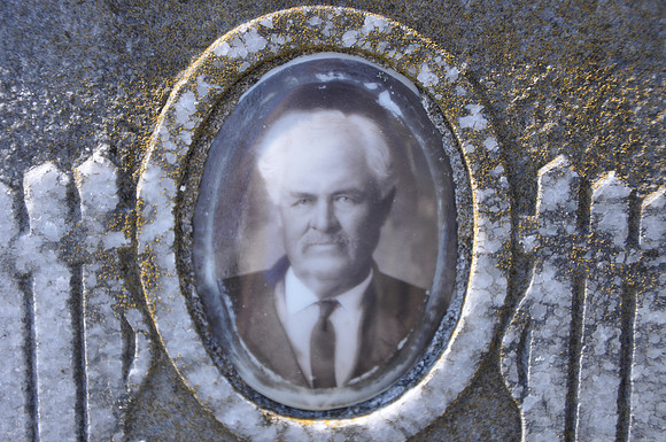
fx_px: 1441
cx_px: 333
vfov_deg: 17.4
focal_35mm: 78
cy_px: 221
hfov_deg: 26.0
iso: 200
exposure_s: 1/125
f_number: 5.6
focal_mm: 52
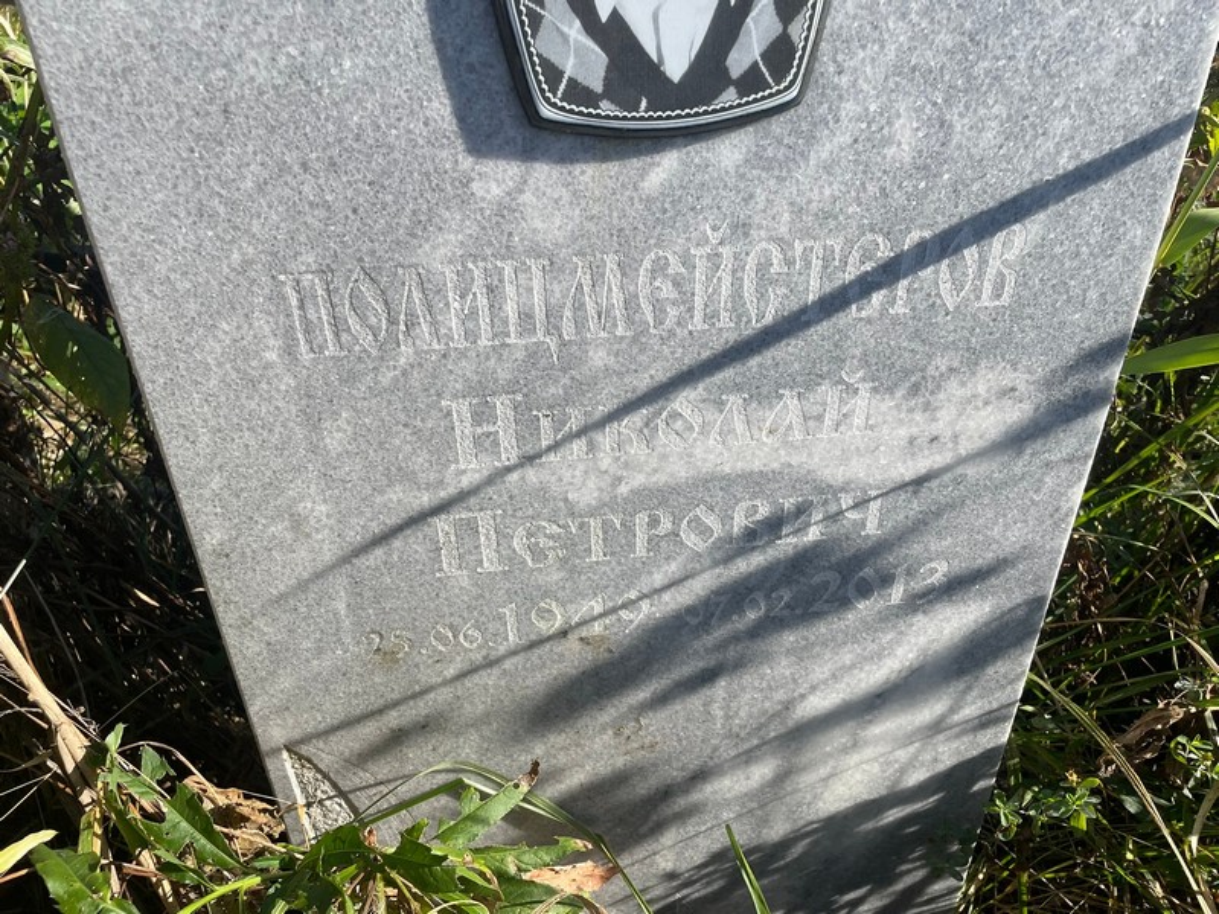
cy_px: 457
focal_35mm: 26
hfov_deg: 67.3
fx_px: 916
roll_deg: -10.9
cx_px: 610
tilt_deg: -35.3
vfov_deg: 53.1
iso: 32
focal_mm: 4.2
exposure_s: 1/2451
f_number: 1.6
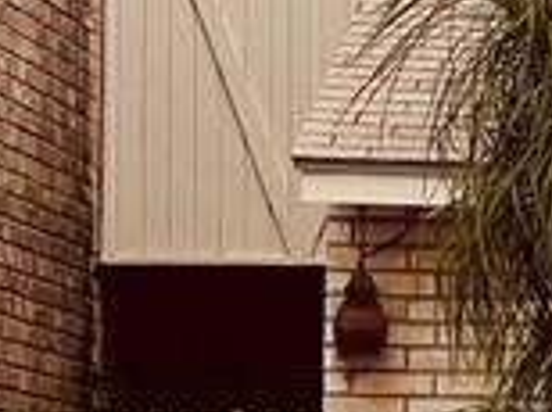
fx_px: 5509
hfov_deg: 5.5
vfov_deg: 4.3
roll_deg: -0.5
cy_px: 534
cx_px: 1466
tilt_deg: +2.7
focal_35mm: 346
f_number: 2
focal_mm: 6
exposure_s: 1/1996
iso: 25
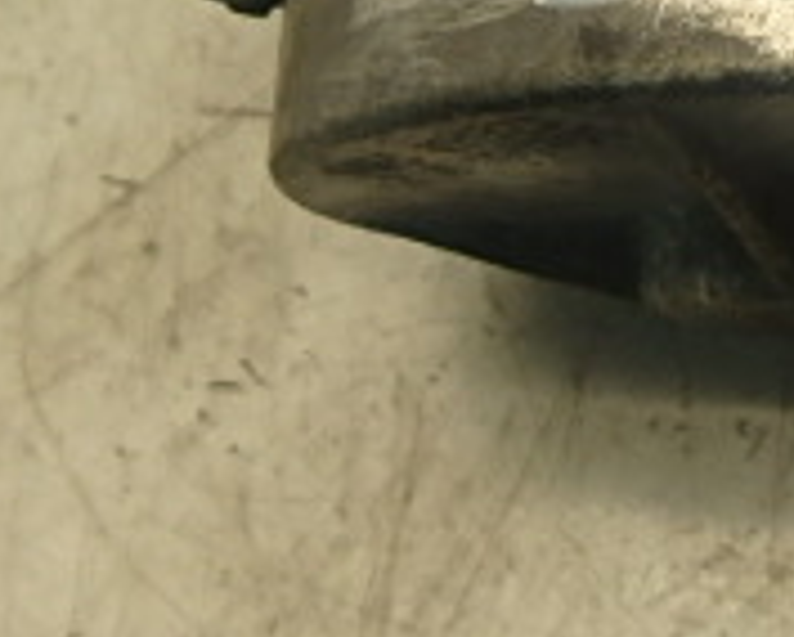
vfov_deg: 19.0
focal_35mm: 74
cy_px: -220
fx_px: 1741
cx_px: 812
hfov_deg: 24.4
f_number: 3.5
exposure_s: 1/50
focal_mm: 3.7
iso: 160
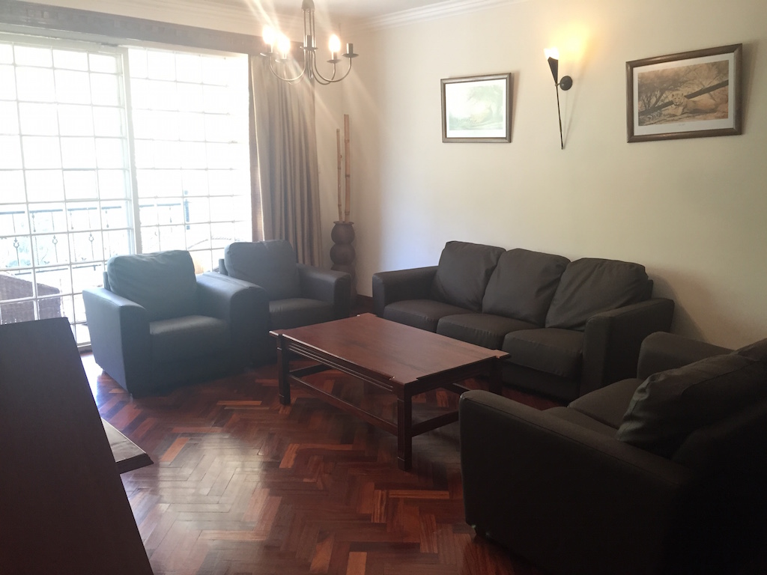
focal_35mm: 29
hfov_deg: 61.7
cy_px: 288
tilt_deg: -11.6
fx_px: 643
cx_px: 384
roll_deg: -1.3
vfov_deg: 48.2
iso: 160
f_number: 2.2
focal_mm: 4.15
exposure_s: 1/33
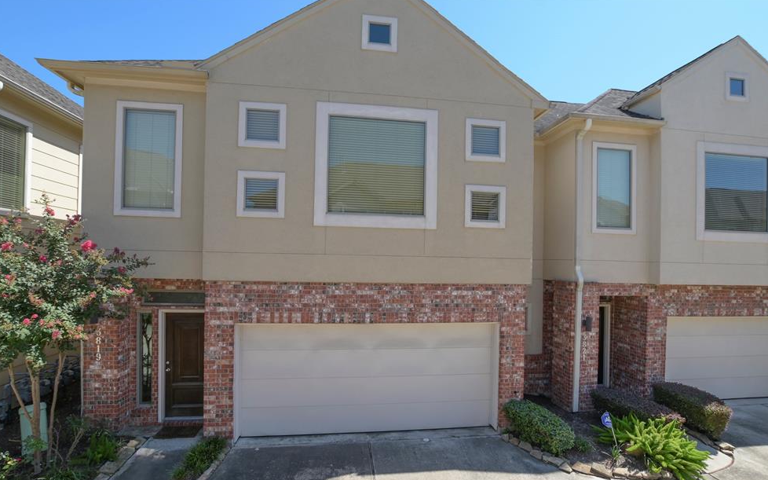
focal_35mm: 16
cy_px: 263
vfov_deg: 71.1
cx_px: 386
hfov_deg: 97.8
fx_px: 335
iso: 100
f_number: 7.1
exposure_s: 1/200
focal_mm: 10
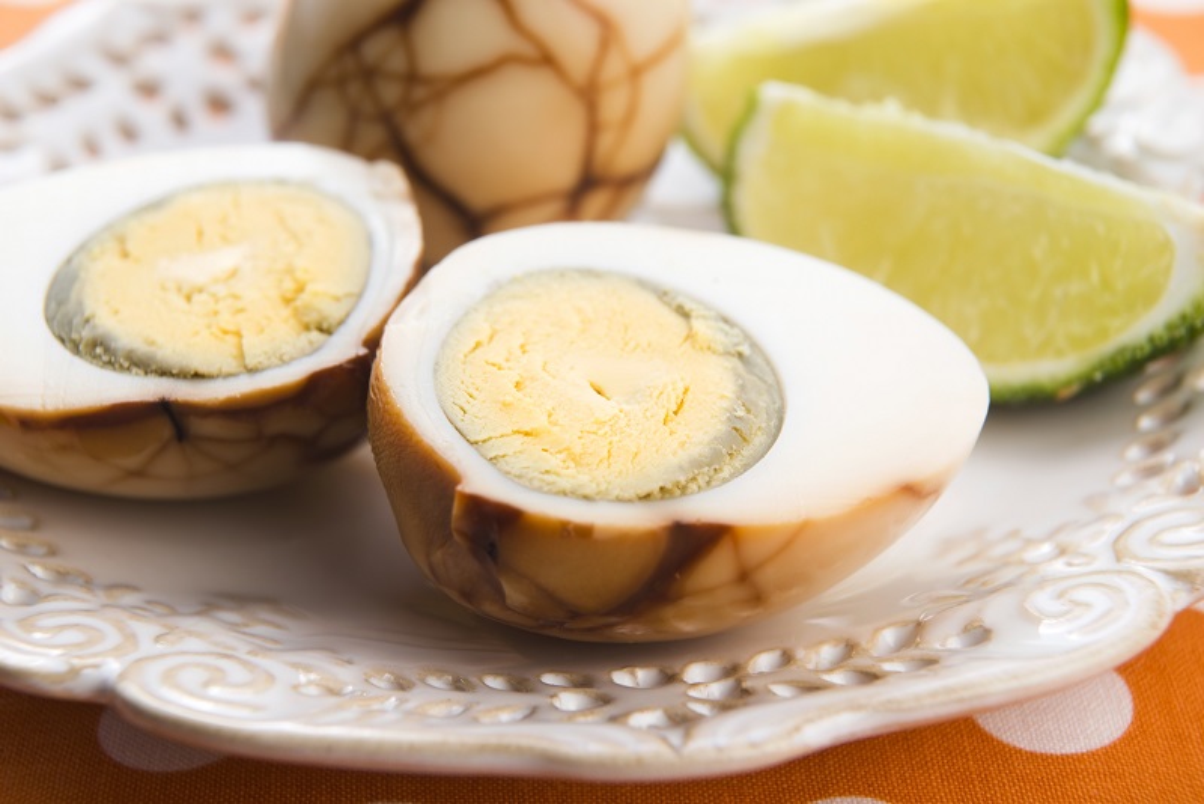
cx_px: 602
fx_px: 2342
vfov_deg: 19.5
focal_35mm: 70
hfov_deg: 28.8
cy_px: 402
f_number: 10
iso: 100
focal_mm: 70
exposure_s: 1/25
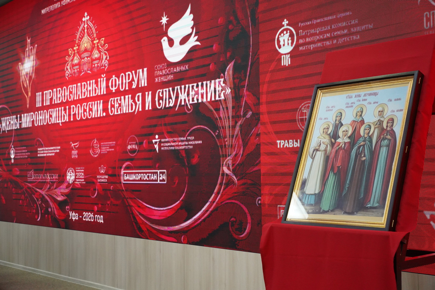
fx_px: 580
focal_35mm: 48
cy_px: 145
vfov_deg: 28.1
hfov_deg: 41.1
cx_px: 218
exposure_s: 1/125
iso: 6400
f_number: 5.6
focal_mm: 48
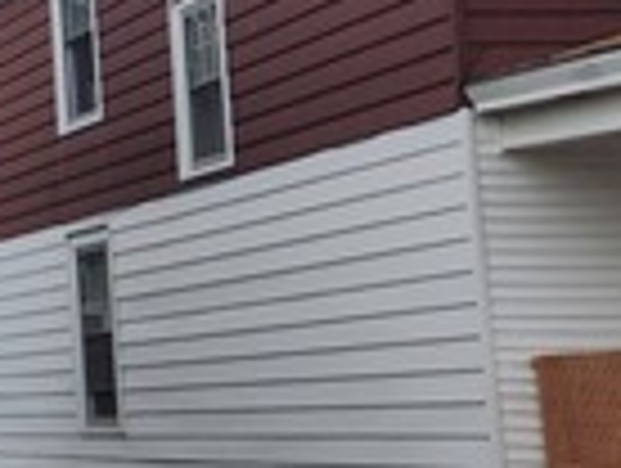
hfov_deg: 14.0
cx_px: -727
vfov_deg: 13.3
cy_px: 90
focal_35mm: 111
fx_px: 1995
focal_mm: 5.4
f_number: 1.8
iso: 20
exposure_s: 1/1218
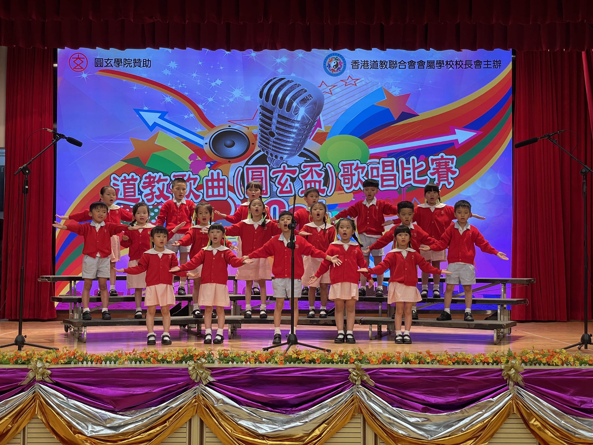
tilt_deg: +3.0
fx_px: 891
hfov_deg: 36.8
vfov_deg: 28.0
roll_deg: -0.7
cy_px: 222
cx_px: 296
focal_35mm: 52
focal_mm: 6
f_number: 2
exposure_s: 1/100
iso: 100
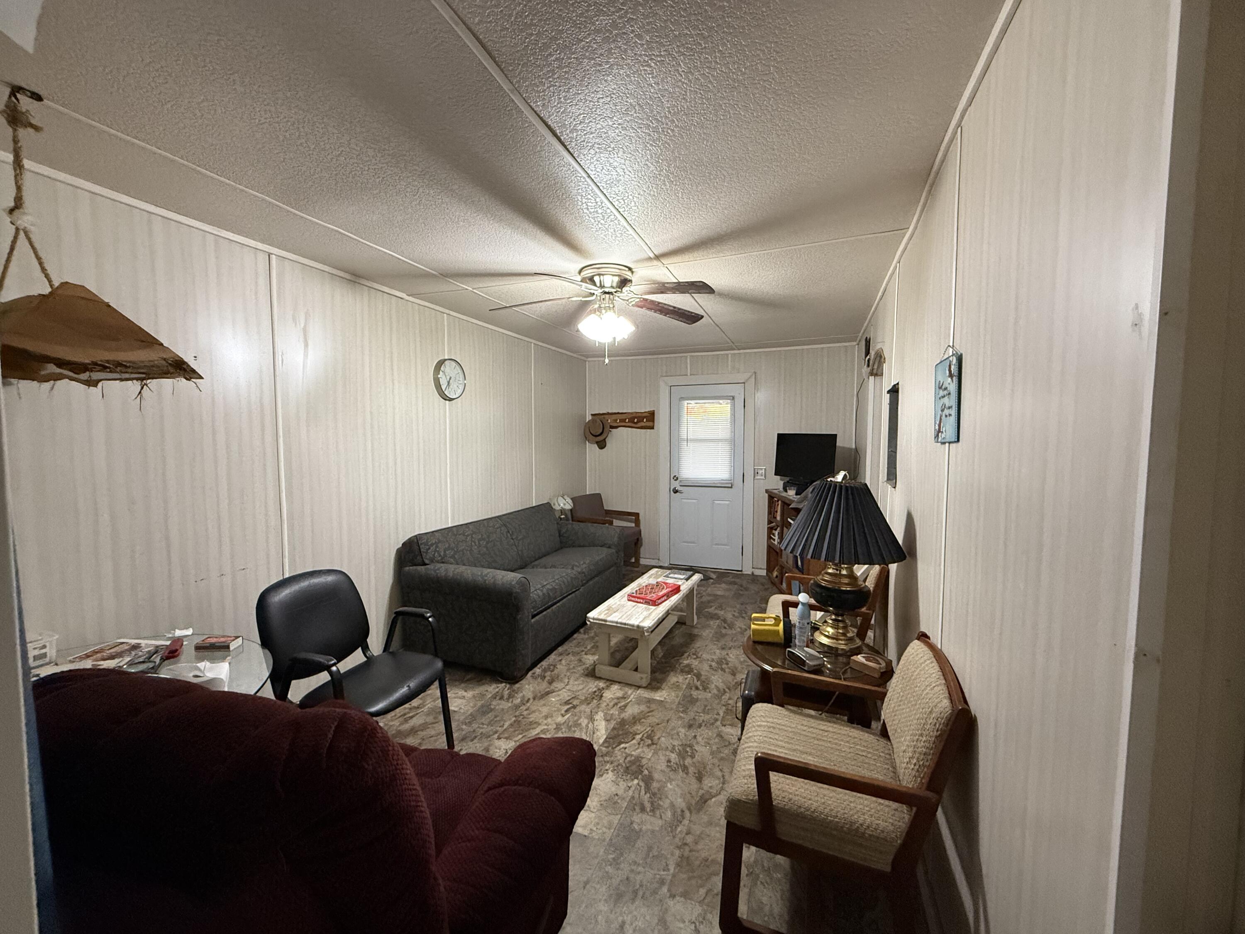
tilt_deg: -2.7
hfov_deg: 102.1
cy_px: 467
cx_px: 622
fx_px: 504
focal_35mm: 14
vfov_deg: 85.7
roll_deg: -0.1
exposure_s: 1/60
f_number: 2.2
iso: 500
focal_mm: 2.22
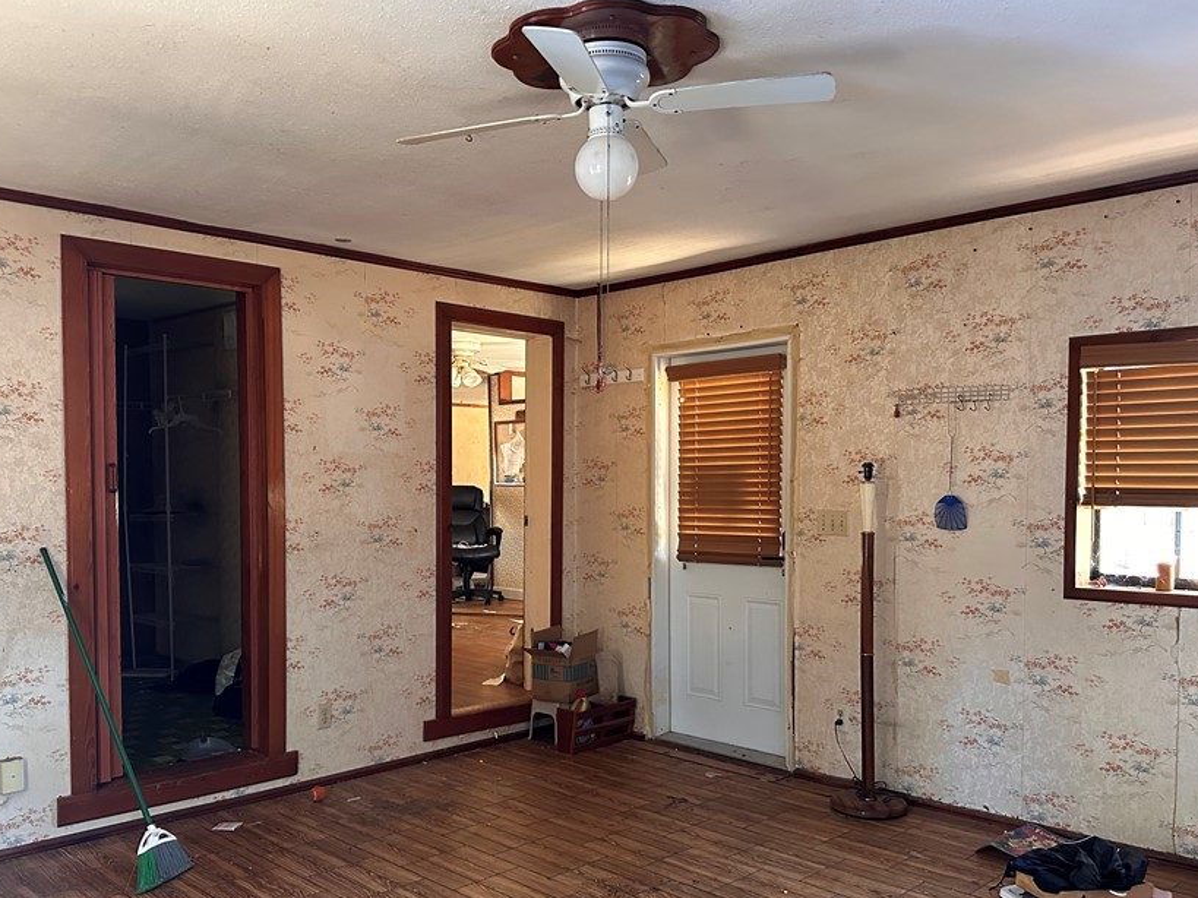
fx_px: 1038
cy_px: 525
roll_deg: +0.0
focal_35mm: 30
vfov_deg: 46.6
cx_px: 540
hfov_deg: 59.9
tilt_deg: -1.6
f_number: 1.78
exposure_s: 1/60
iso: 640
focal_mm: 6.86
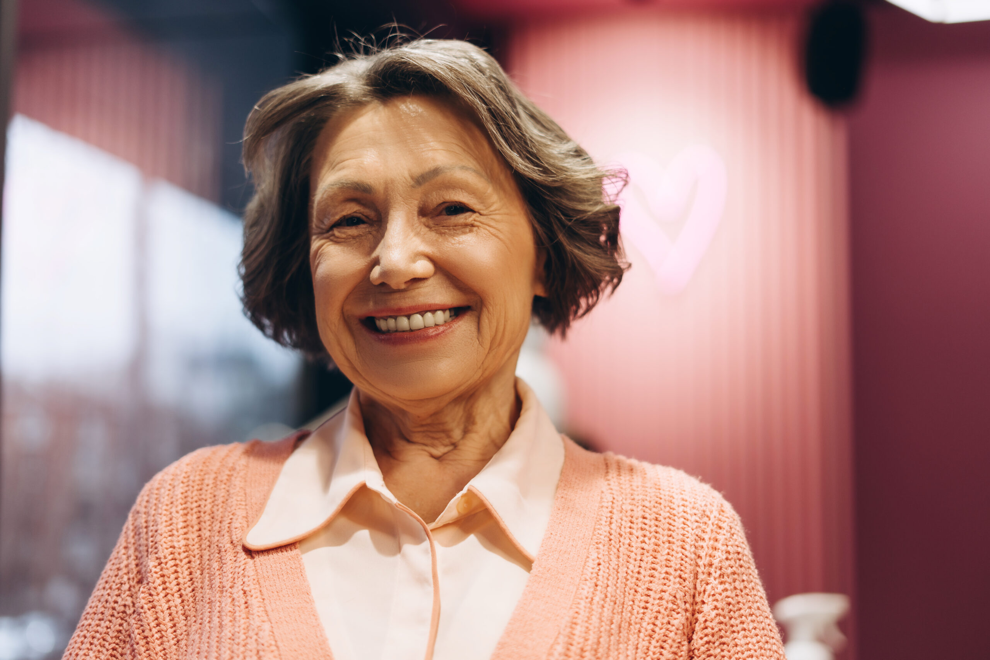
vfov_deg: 27.0
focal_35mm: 50
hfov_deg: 39.6
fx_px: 1375
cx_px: 495
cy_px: 330
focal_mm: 50
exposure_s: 1/500
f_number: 2
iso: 125
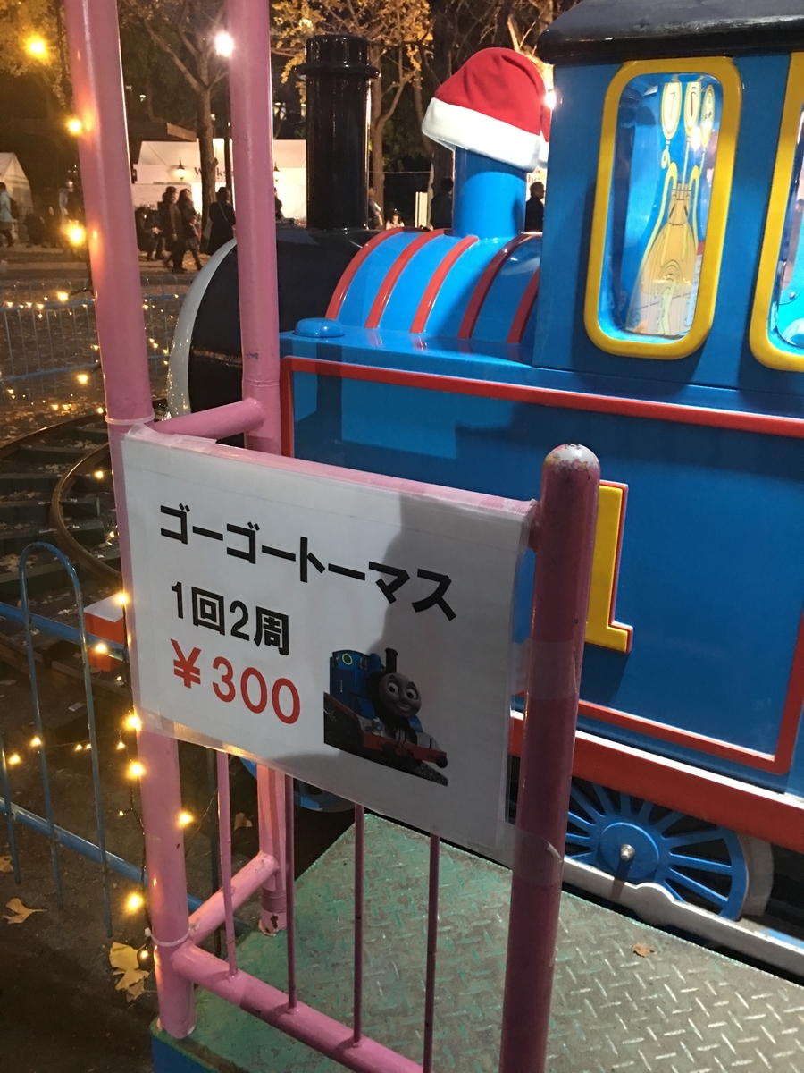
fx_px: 898
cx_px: 402
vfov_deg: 61.7
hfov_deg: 48.2
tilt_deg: -19.9
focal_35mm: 29
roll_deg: -1.1
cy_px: 536
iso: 64
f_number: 2.2
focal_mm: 4.15
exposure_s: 1/4
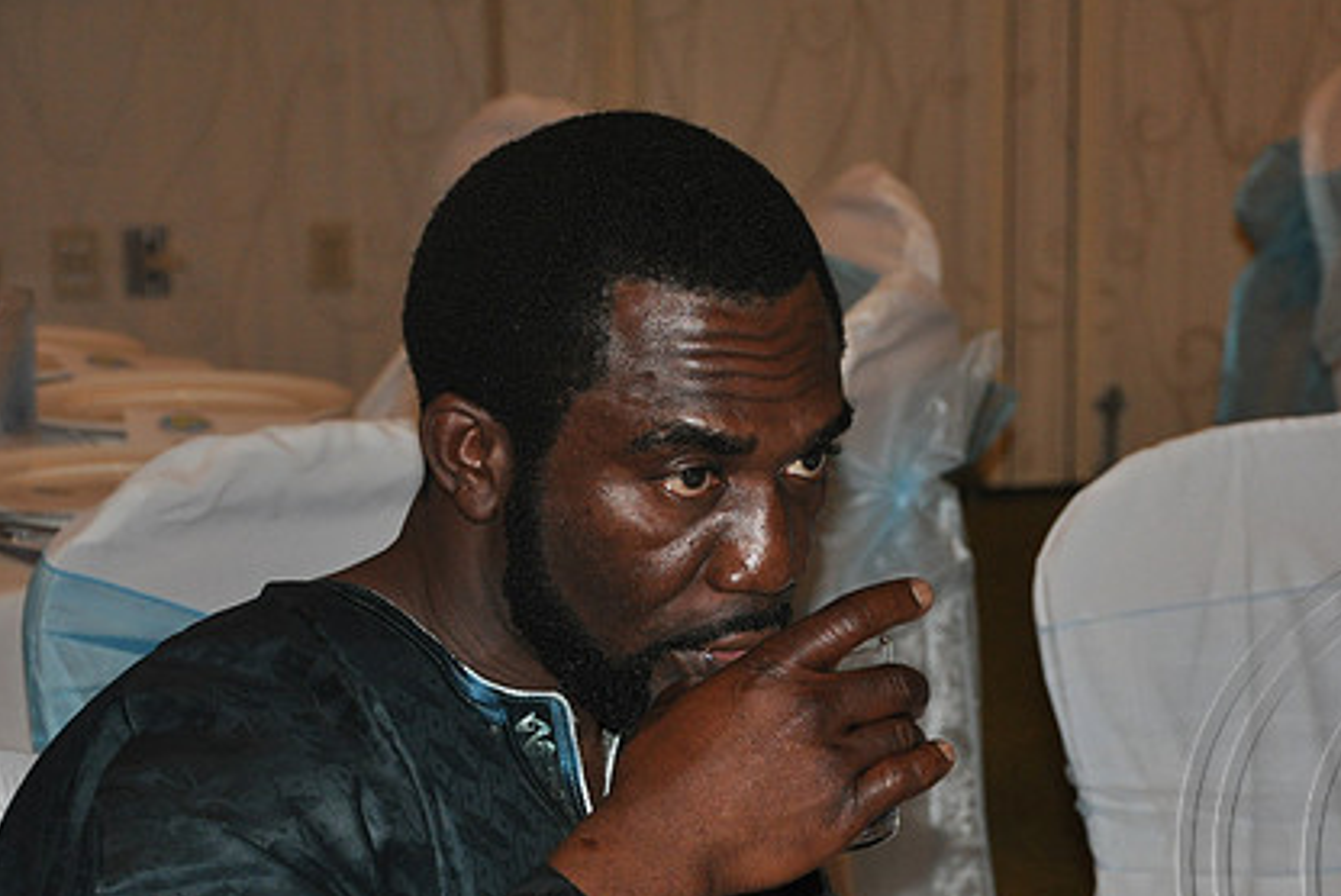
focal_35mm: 121
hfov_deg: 16.9
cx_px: 925
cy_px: 585
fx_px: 4510
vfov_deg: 11.3
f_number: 5
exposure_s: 1/60
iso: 800
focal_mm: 58
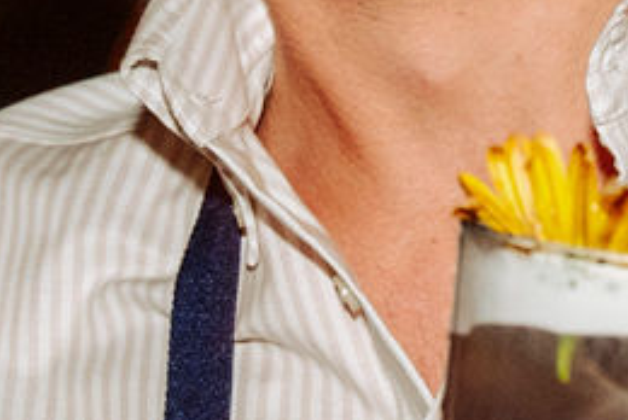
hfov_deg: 7.3
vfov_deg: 5.1
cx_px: 1274
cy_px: 514
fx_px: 4715
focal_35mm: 270
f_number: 5
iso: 1000
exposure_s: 1/25
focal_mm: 32
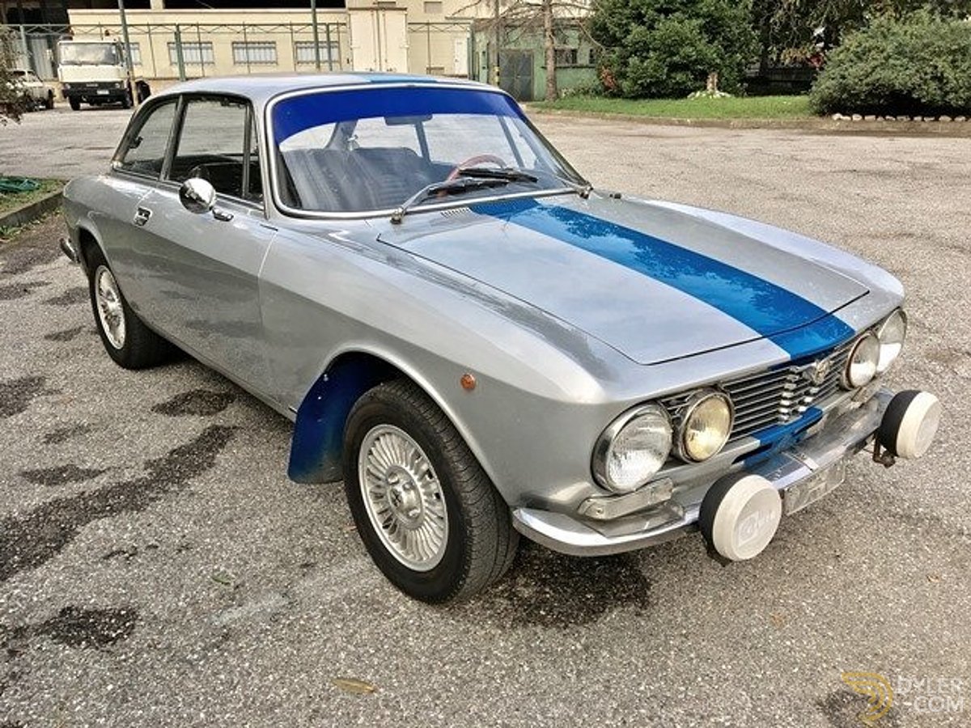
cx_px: 486
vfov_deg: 48.2
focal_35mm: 29
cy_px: 364
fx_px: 813
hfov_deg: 61.7
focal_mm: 4.15
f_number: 2.2
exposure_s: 1/469
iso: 25
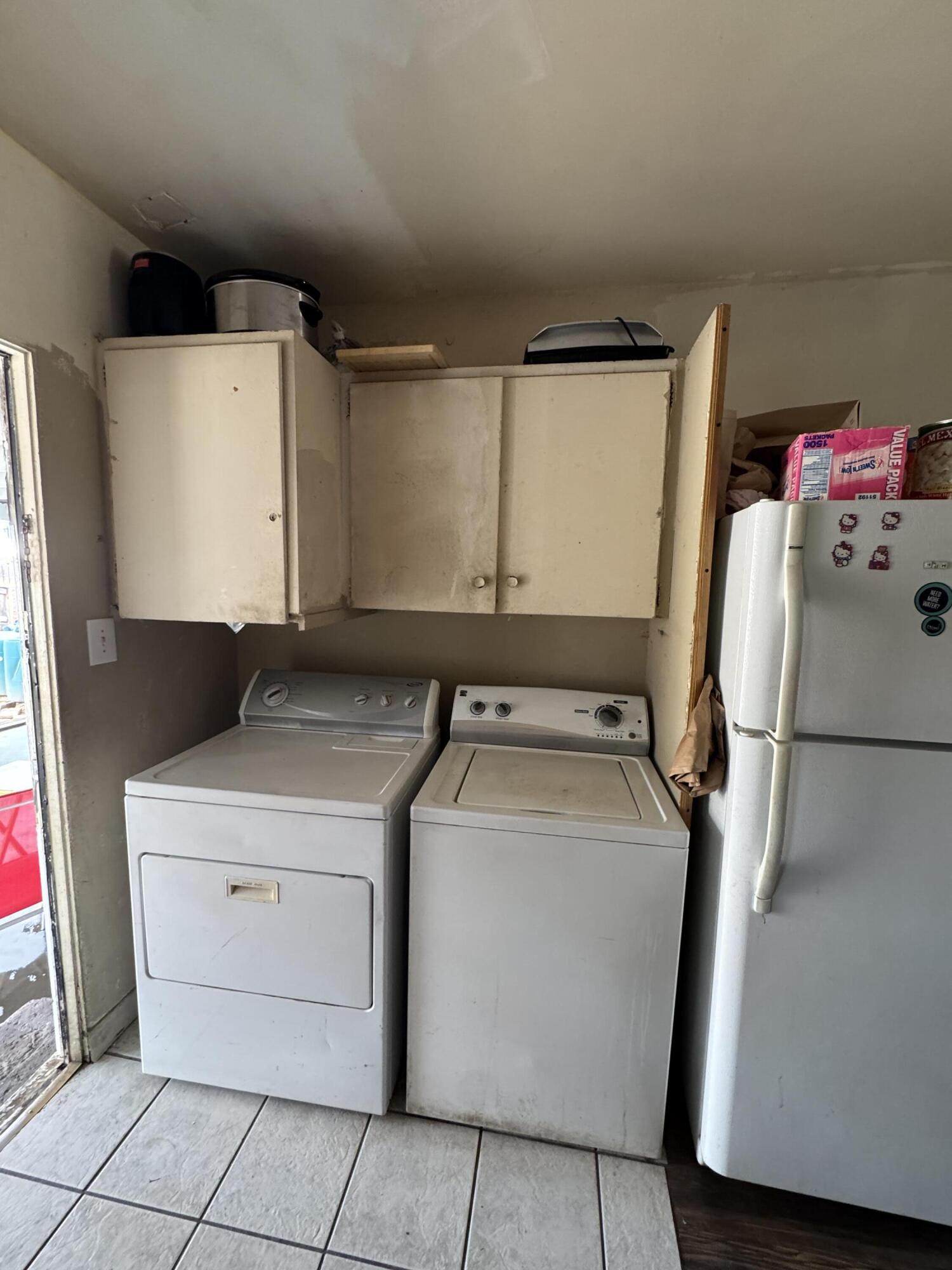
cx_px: 476
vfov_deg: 102.1
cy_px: 635
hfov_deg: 85.7
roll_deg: -0.9
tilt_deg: -7.1
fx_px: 513
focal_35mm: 14
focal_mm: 2.22
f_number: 2.2
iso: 320
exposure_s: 1/72
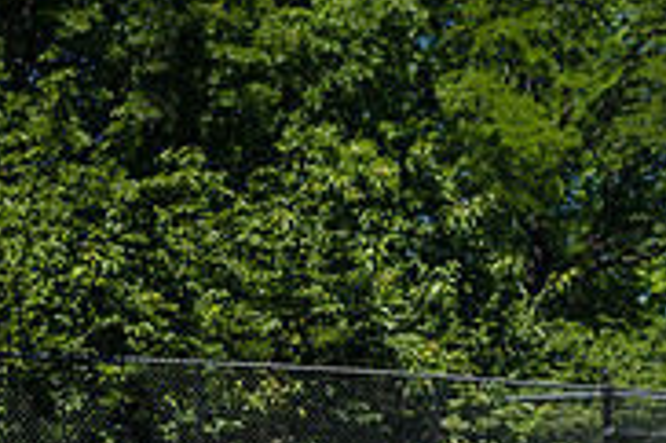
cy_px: 645
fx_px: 2551
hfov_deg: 14.5
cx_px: 730
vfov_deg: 9.7
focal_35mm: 138
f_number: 4
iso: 200
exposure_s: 1/2500
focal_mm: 35
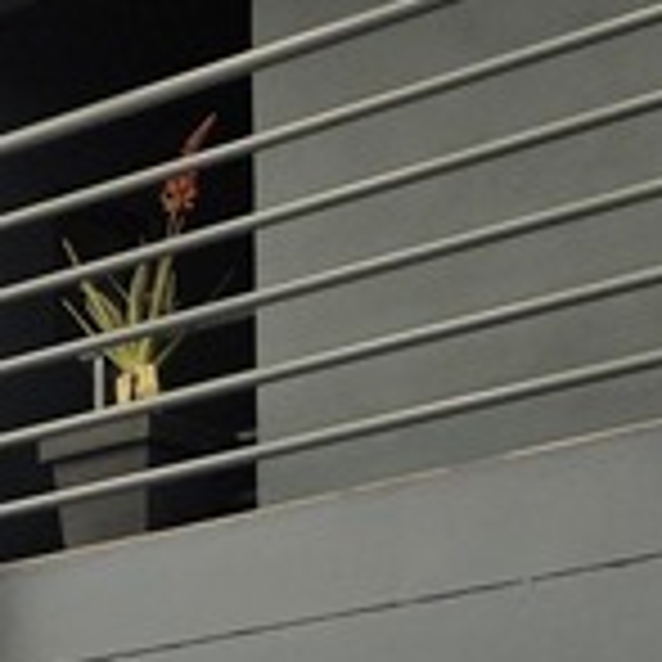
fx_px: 3072
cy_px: 1261
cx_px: -36
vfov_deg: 11.3
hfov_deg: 12.1
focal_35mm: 142
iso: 50
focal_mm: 6.25
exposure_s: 1/359
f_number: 1.7
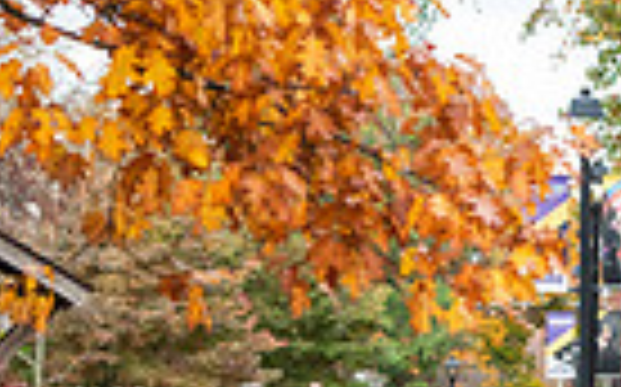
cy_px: 178
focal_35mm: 352
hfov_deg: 6.0
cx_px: 567
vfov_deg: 3.7
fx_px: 5952
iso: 500
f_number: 4.5
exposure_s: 1/320
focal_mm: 82
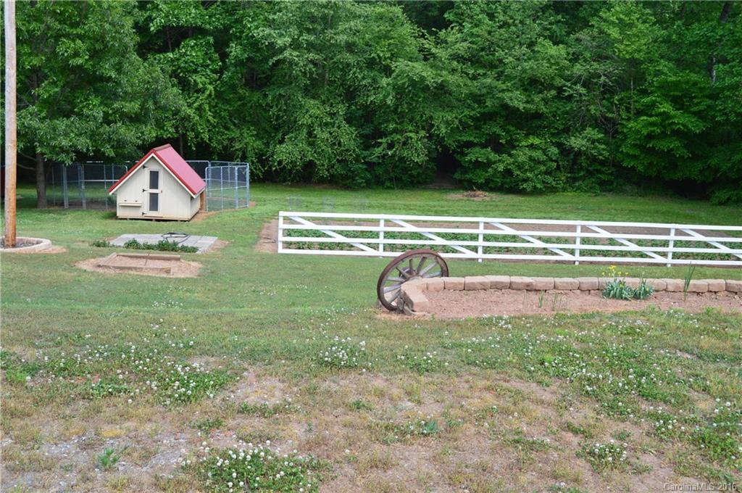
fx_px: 803
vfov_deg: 34.1
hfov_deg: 49.6
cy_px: 246
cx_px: 371
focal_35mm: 39
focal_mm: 26
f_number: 10
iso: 400
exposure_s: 1/200
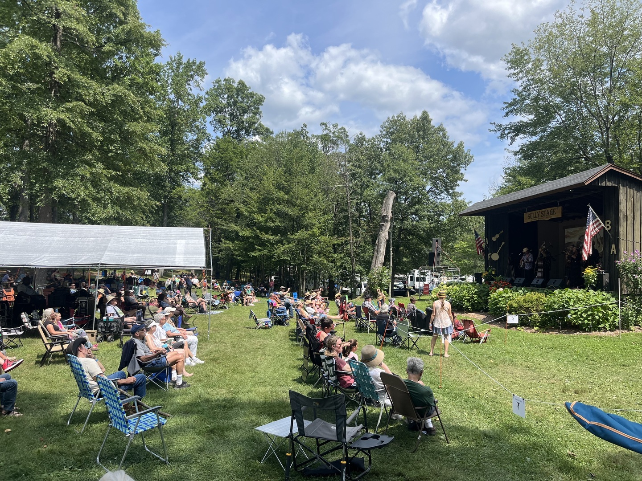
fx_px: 482
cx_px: 321
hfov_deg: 67.3
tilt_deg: +3.7
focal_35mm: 26
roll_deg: -0.4
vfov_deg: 53.1
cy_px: 240
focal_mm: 5.1
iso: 50
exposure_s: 1/2268
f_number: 1.6
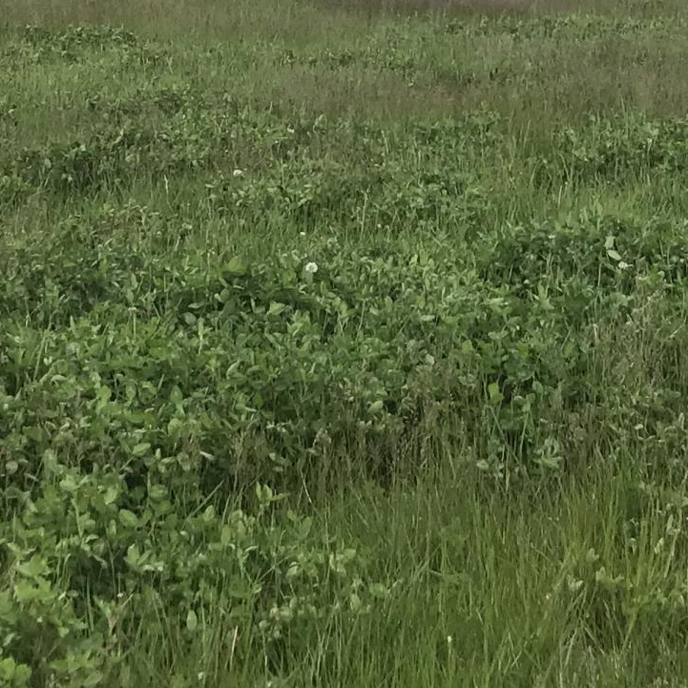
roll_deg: -0.4
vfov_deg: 16.6
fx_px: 2316
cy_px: 38
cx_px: 536
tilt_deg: -1.1
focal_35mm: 103
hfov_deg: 16.8
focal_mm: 3.99
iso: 20
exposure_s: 1/1088
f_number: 1.8
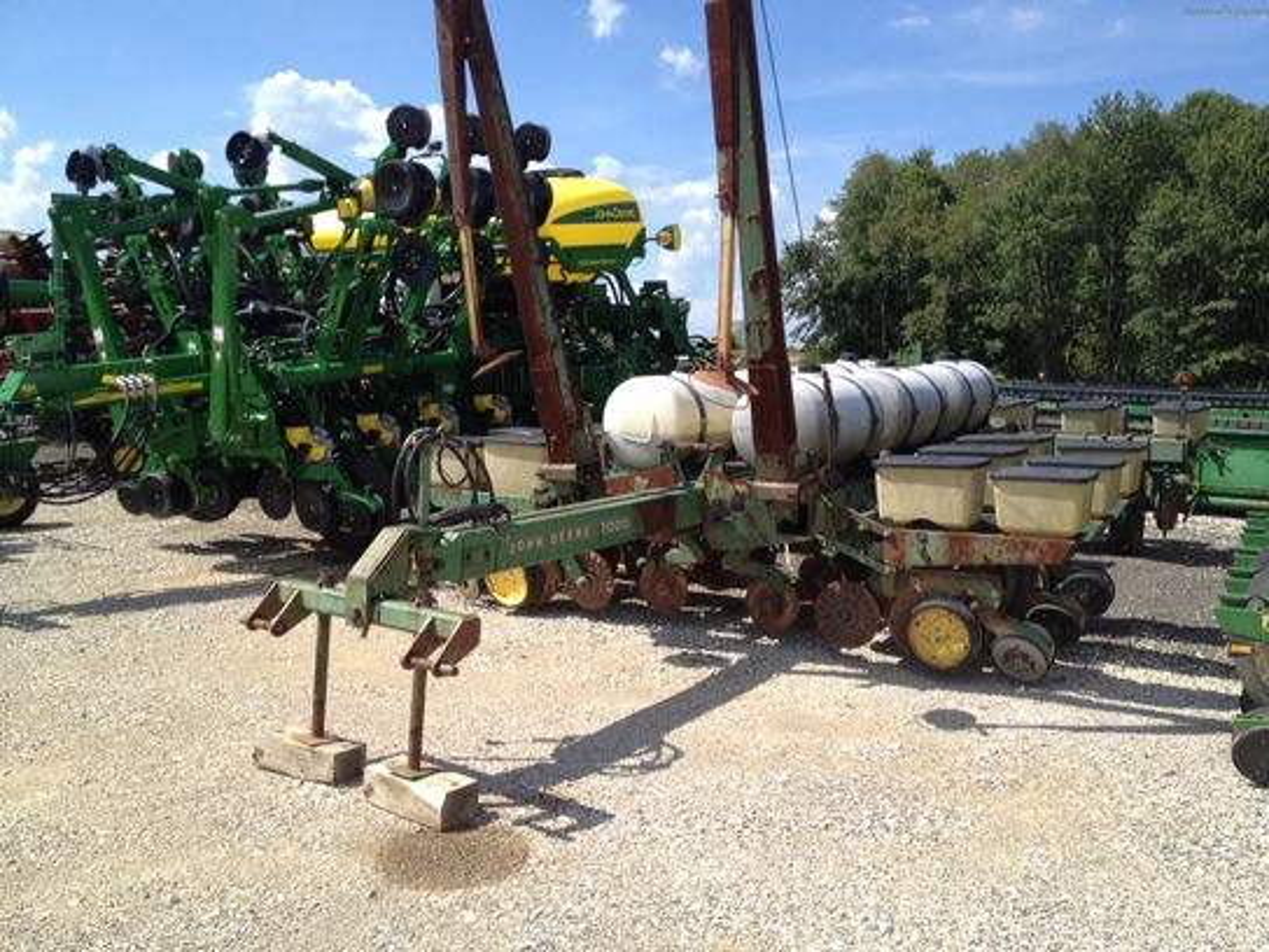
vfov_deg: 40.7
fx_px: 1283
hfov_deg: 52.6
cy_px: 476
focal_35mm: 35
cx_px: 634
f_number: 2.4
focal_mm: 4.28
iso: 64
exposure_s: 1/1227
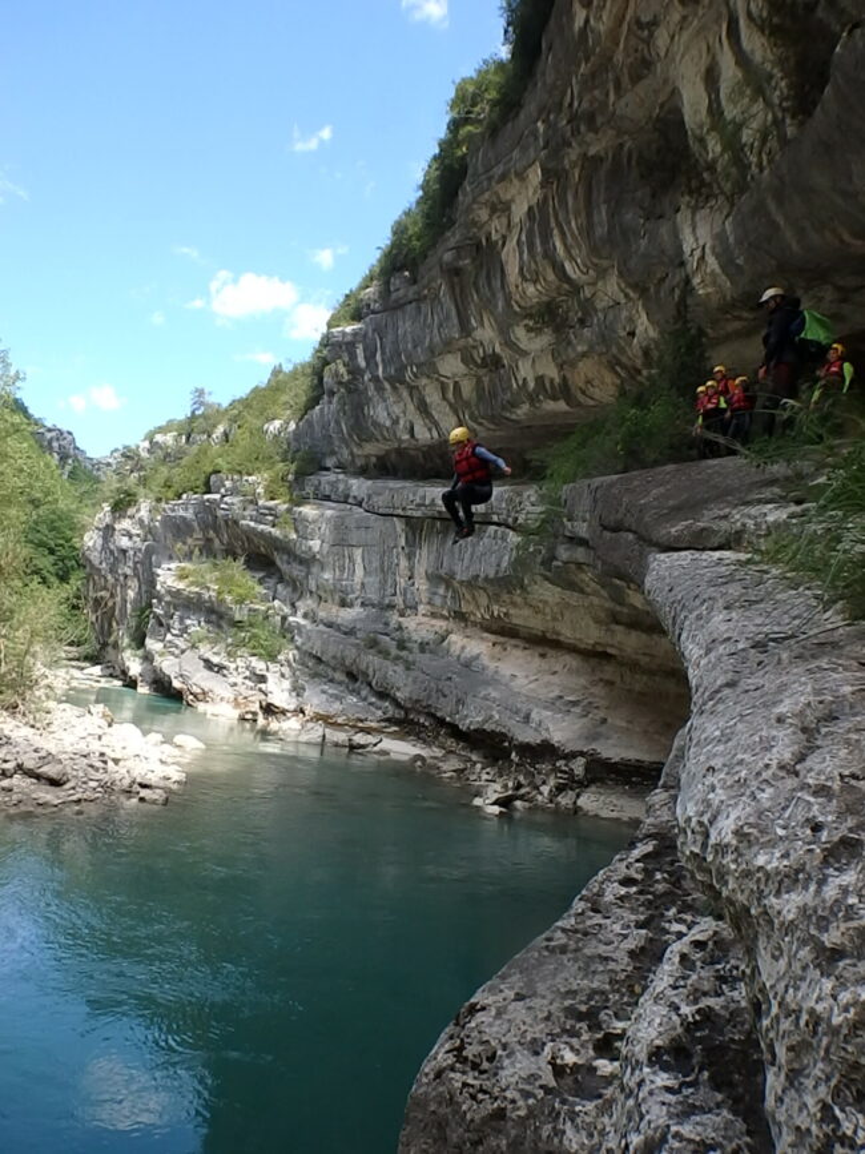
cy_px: 577
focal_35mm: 24
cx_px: 432
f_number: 3.9
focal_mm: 4.2
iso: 125
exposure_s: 1/250
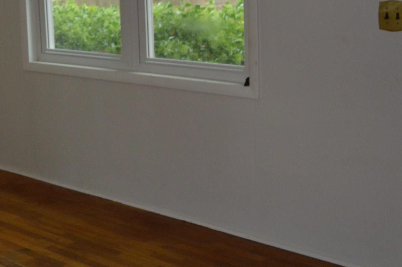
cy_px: 61
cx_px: -50
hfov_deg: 26.4
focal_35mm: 70
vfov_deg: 19.3
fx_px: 781
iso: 640
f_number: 3.5
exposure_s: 1/60
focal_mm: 18
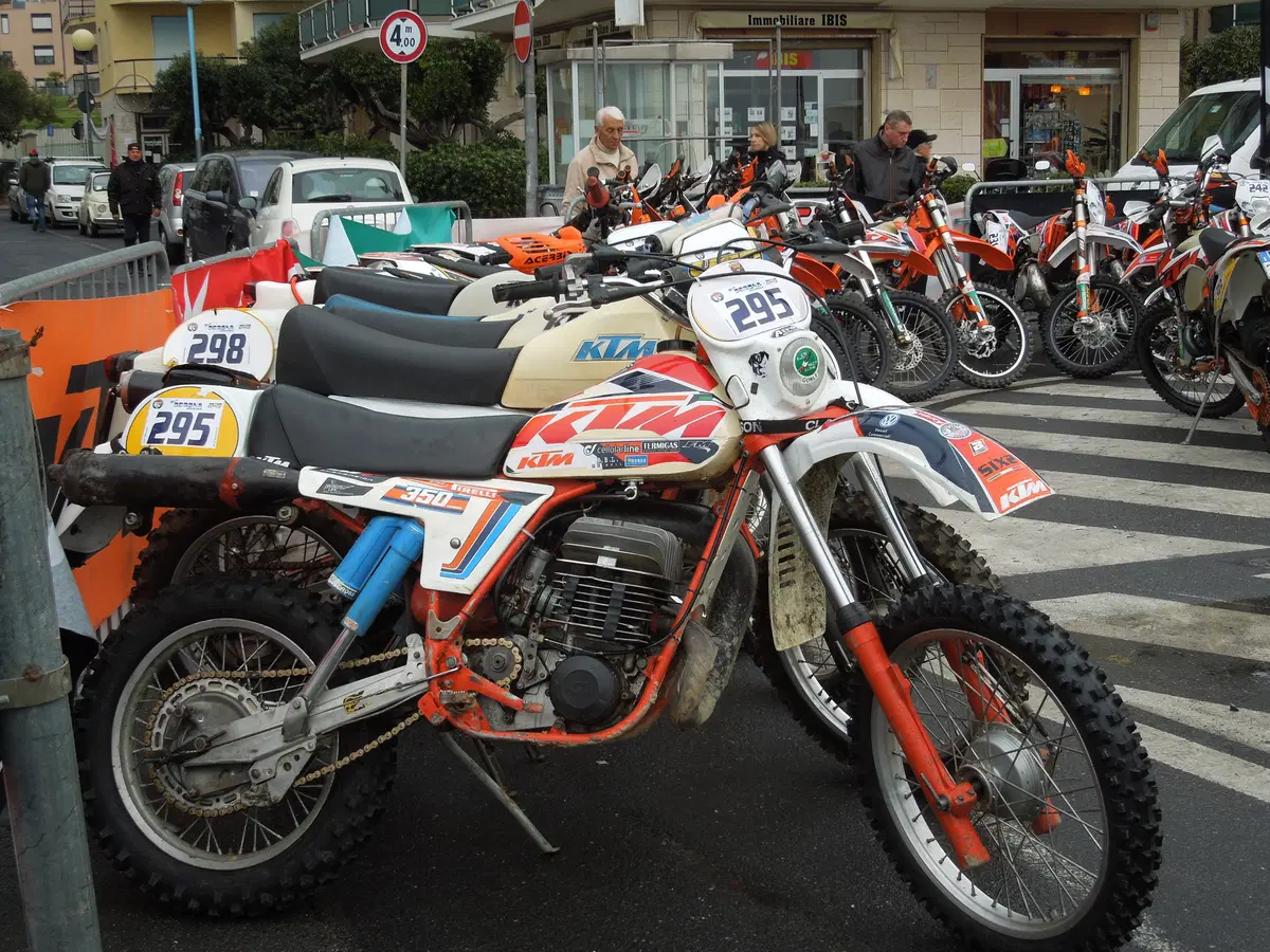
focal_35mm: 48
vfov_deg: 30.3
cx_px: 635
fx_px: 1761
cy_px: 476
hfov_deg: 39.7
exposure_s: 1/50
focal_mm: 8.7
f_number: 4
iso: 100
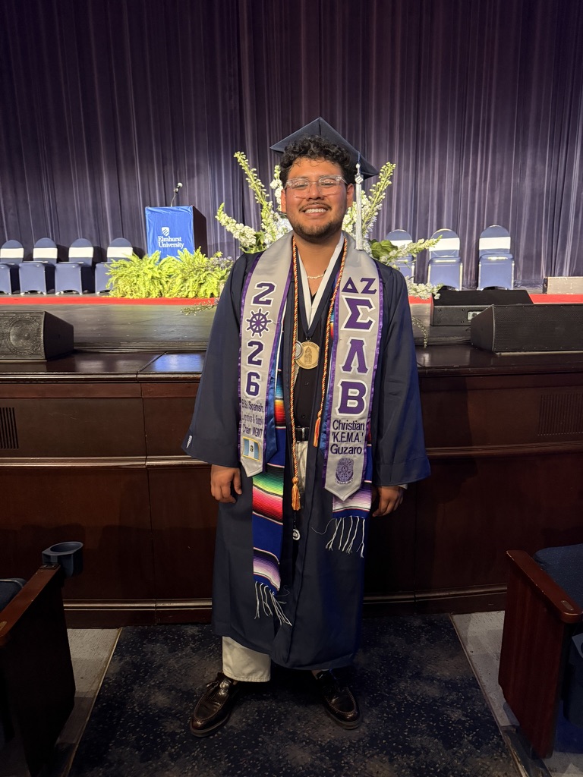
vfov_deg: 71.6
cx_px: 292
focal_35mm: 24
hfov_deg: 56.8
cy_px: 388
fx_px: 539
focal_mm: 6.76
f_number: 1.78
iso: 640
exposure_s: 1/40
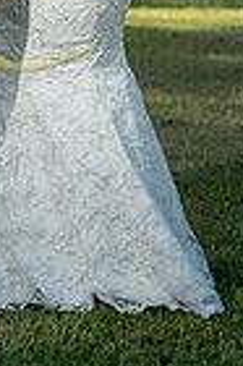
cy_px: -120
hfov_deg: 8.4
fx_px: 1634
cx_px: -18
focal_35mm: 161
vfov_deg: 12.4
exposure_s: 1/2500
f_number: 2.5
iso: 250
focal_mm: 50
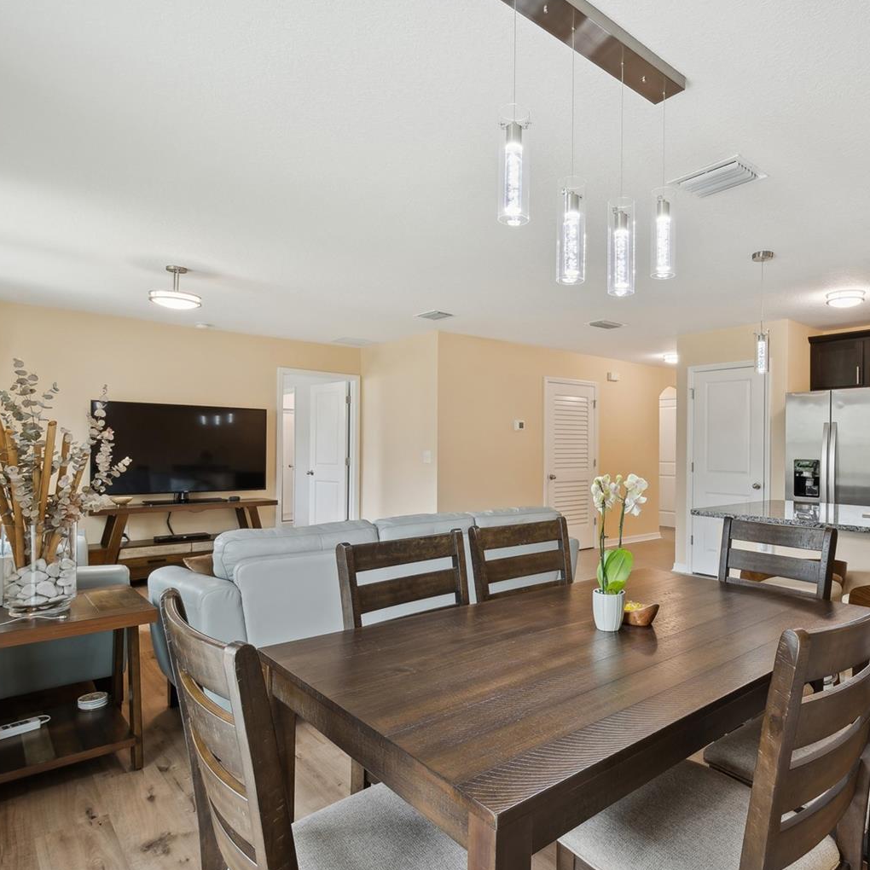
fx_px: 569
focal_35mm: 20
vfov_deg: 74.8
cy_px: 448
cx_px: 549
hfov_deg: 73.4
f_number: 8
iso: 200
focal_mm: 10
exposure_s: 1/8
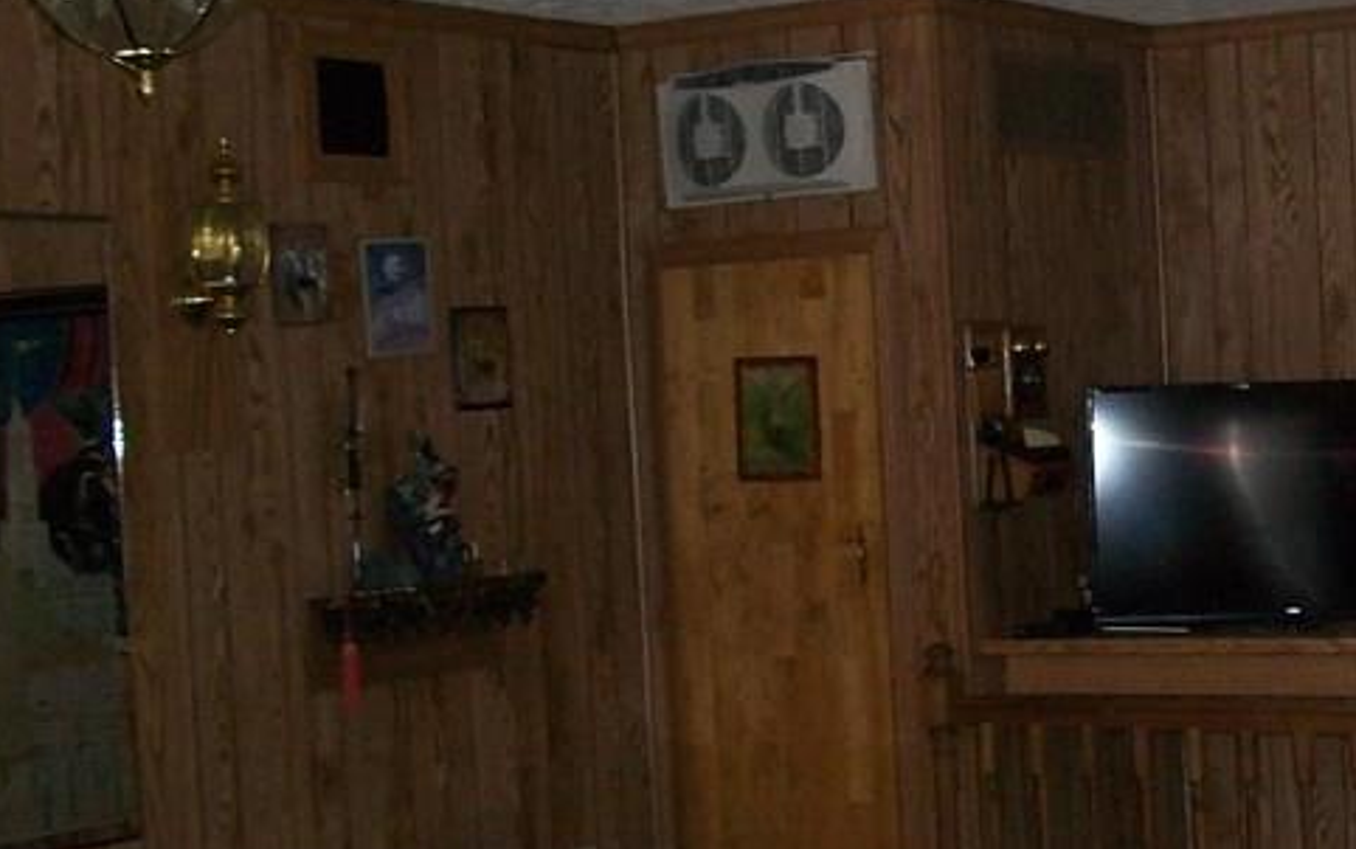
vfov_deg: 18.1
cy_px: 520
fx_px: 2663
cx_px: 1317
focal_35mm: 72
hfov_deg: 27.2
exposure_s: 1/30
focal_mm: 5.7
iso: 200
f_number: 2.9
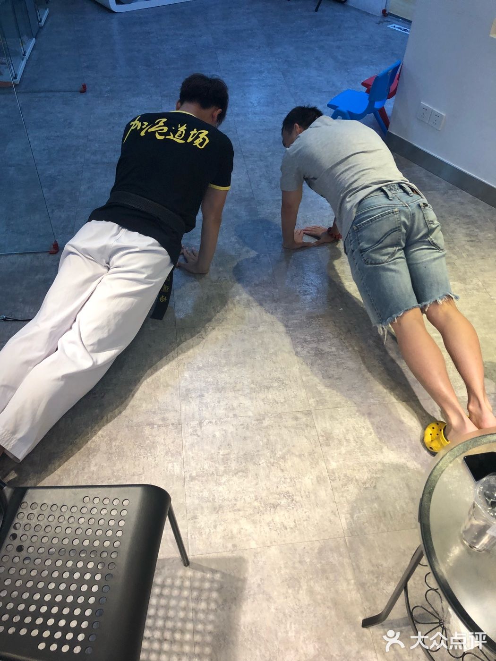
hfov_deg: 49.7
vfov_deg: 63.4
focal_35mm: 28
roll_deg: -0.1
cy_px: 330
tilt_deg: -43.9
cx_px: 248
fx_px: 535
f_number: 1.8
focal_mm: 3.99
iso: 32
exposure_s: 1/33
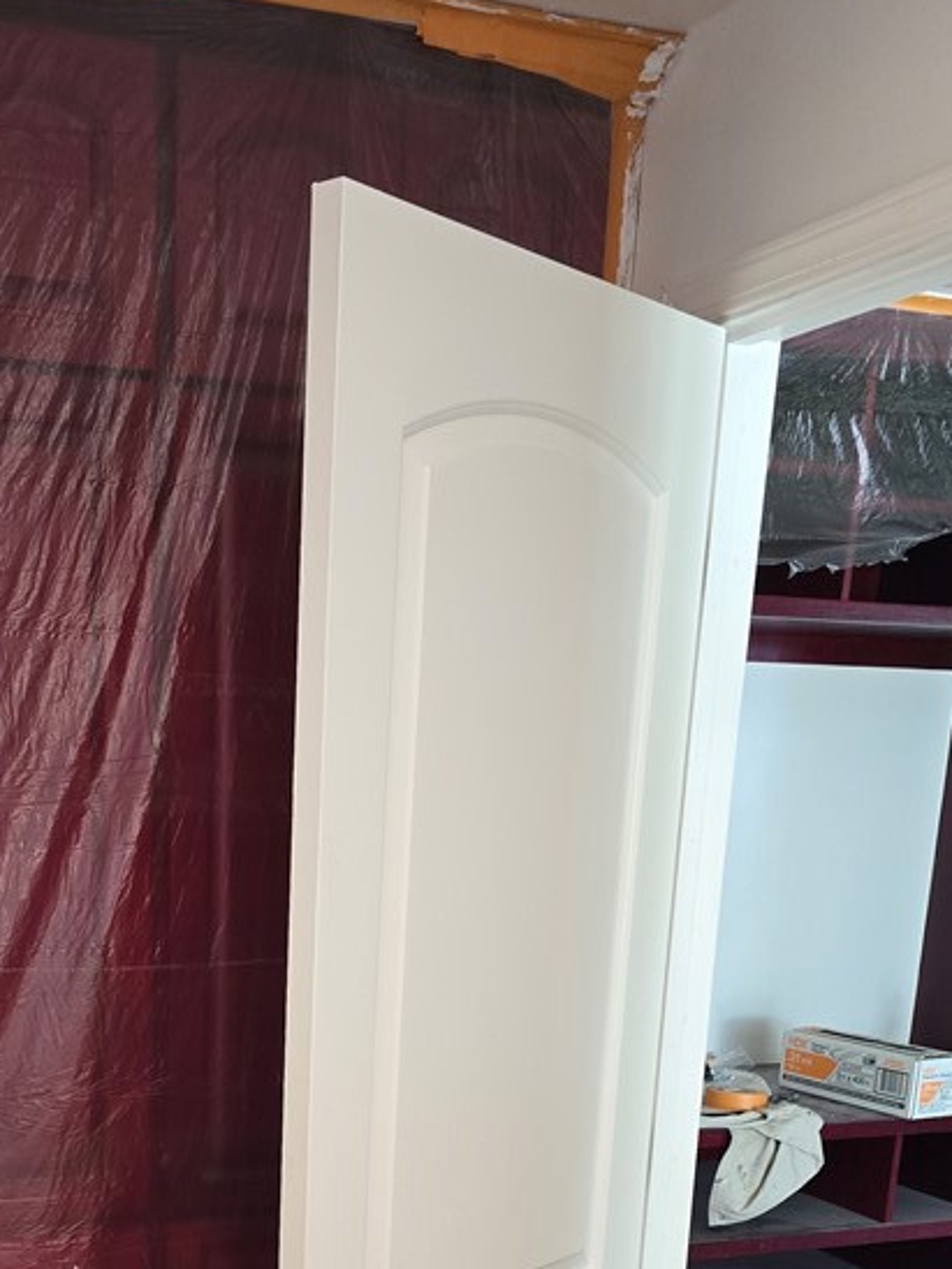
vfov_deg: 40.3
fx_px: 1577
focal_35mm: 43
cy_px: 1160
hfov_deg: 32.9
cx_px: 225
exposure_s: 1/120
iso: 640
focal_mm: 6.3
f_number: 1.7
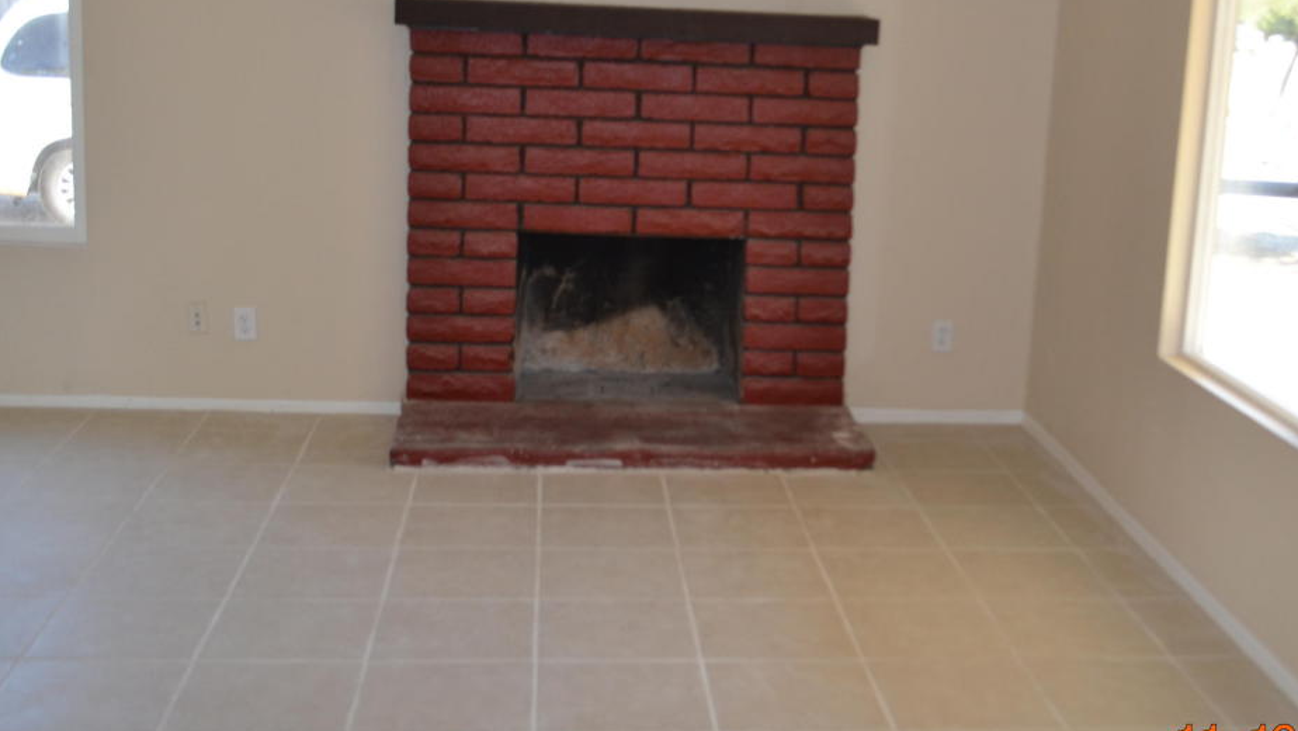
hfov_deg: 43.5
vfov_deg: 25.4
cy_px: 285
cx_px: 763
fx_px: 1618
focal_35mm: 47
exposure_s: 1/80
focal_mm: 24
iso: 400
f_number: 4
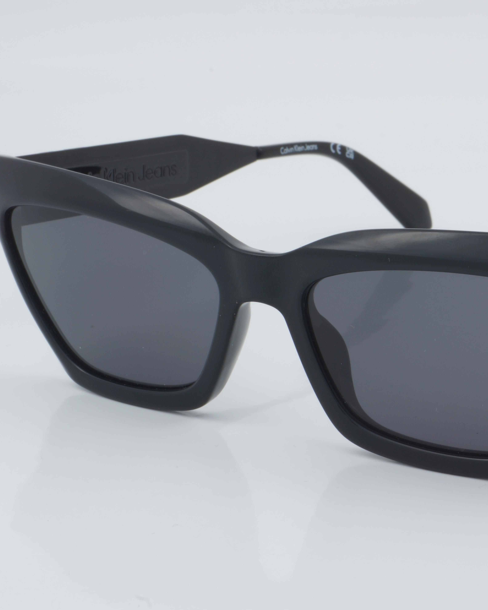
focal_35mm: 106
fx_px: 1914
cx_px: 433
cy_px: 304
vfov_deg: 18.1
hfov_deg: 14.4
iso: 100
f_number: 32
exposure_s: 1/4
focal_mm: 50
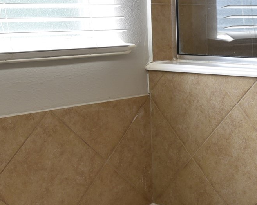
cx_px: 349
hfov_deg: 19.9
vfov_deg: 17.6
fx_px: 661
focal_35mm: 87
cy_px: 89
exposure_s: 1/160
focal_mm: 28
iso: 400
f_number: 6.3
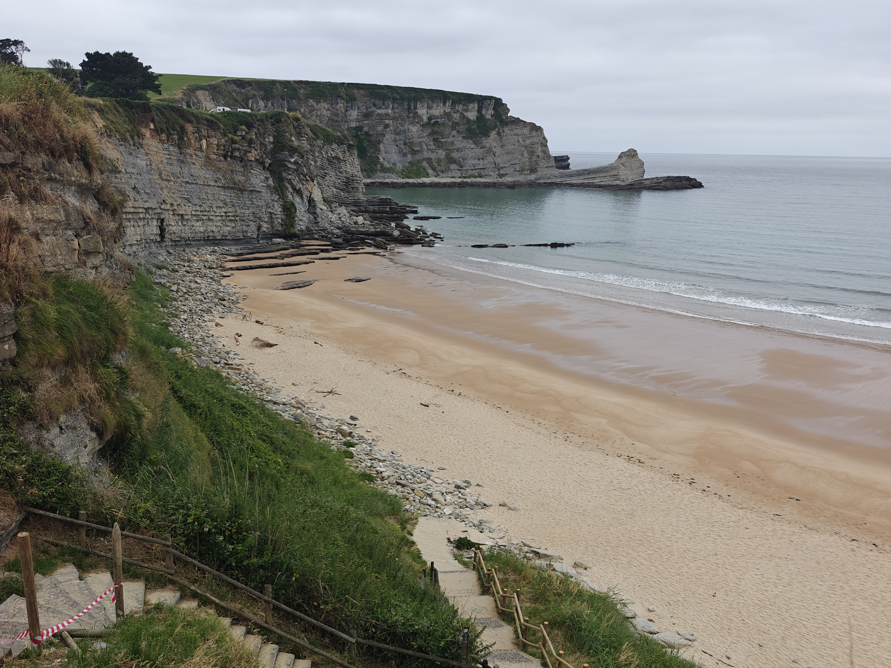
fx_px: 798
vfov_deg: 44.7
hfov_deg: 58.4
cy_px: 451
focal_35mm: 31
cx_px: 447
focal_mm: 6.06
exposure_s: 1/240
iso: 50
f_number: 1.6
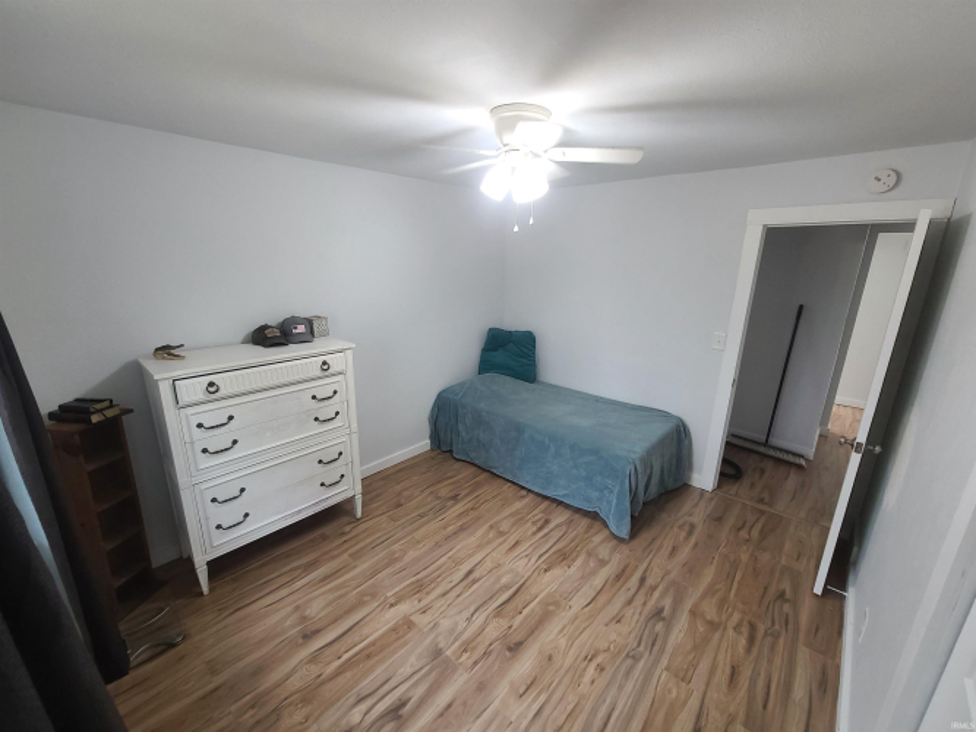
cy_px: 366
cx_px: 488
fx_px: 366
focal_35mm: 13
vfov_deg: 89.9
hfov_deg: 106.2
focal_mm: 2.2
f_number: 2.2
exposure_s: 1/60
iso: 250
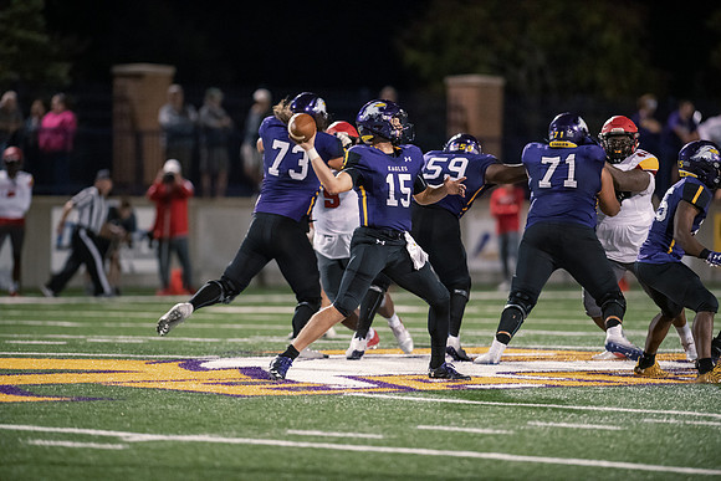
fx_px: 6009
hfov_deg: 6.9
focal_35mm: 300
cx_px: 360
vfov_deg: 4.6
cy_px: 240
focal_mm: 300
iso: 6400
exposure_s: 1/640
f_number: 2.8
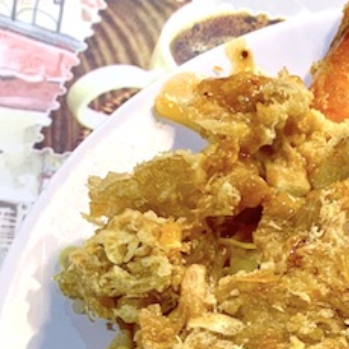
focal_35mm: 75
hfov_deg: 20.5
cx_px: 486
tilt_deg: -60.2
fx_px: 855
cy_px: 354
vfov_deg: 22.1
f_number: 1.8
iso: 100
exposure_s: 1/100
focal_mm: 4.25
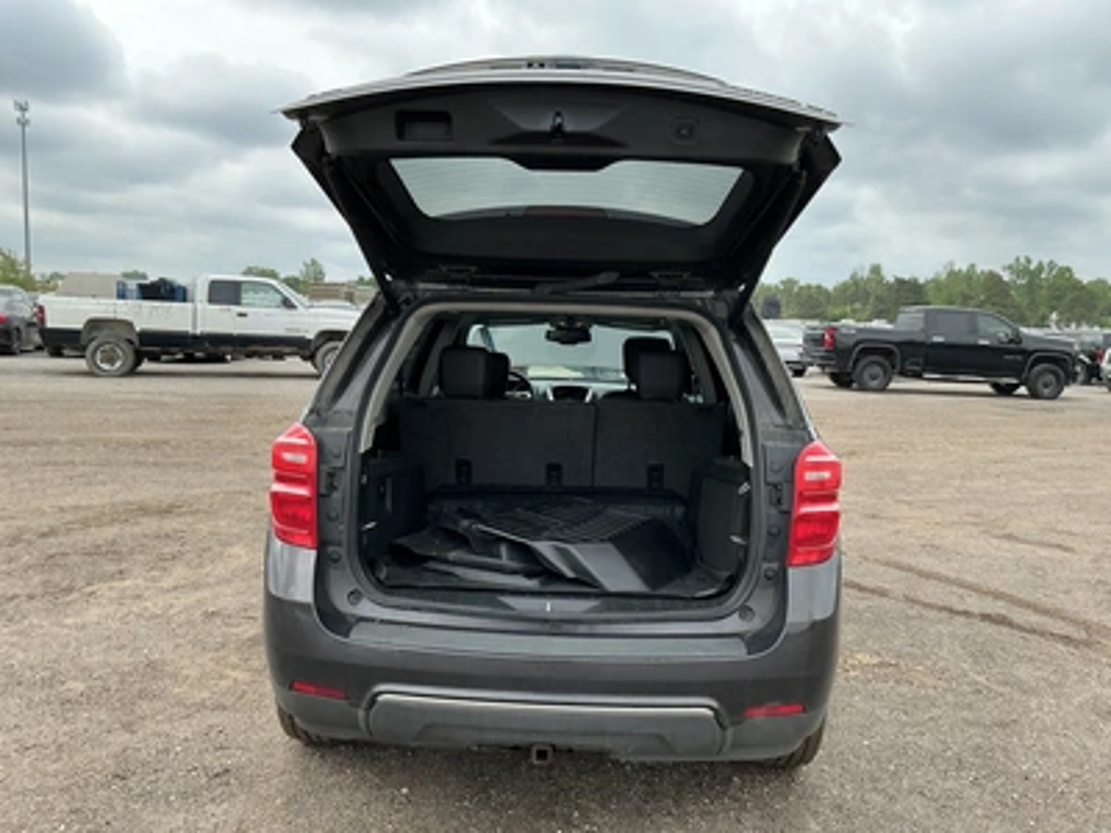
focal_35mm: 28
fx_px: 899
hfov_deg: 63.4
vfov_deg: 49.7
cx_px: 556
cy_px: 416
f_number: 1.8
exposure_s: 1/586
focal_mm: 3
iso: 25
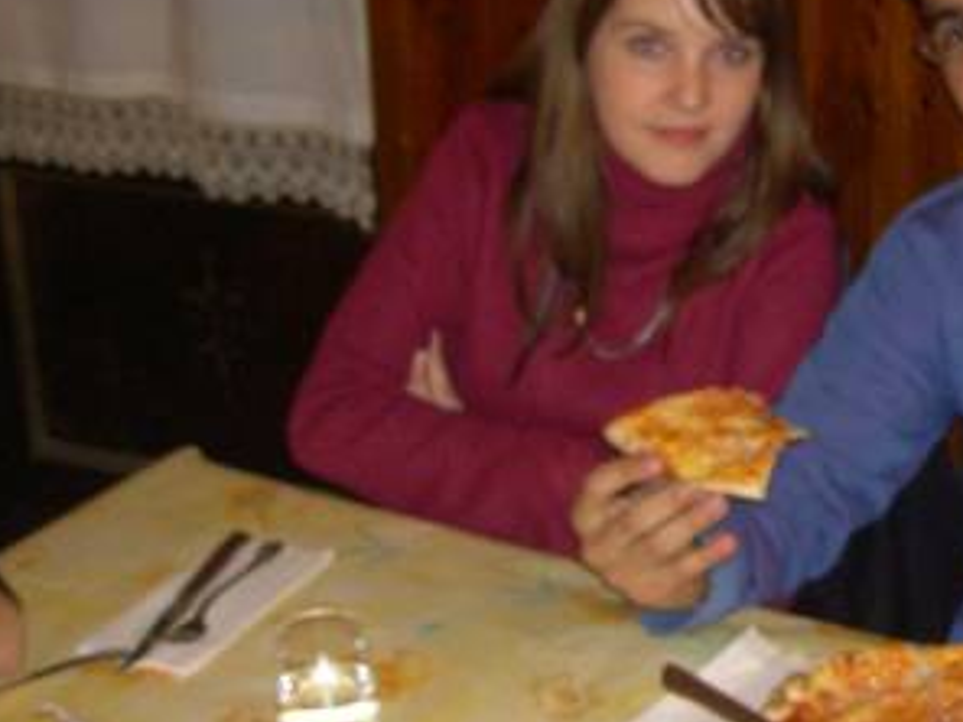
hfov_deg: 24.0
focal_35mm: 79
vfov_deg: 18.7
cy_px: 315
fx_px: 2198
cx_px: 888
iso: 100
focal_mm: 8
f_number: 2.8
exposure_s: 1/60
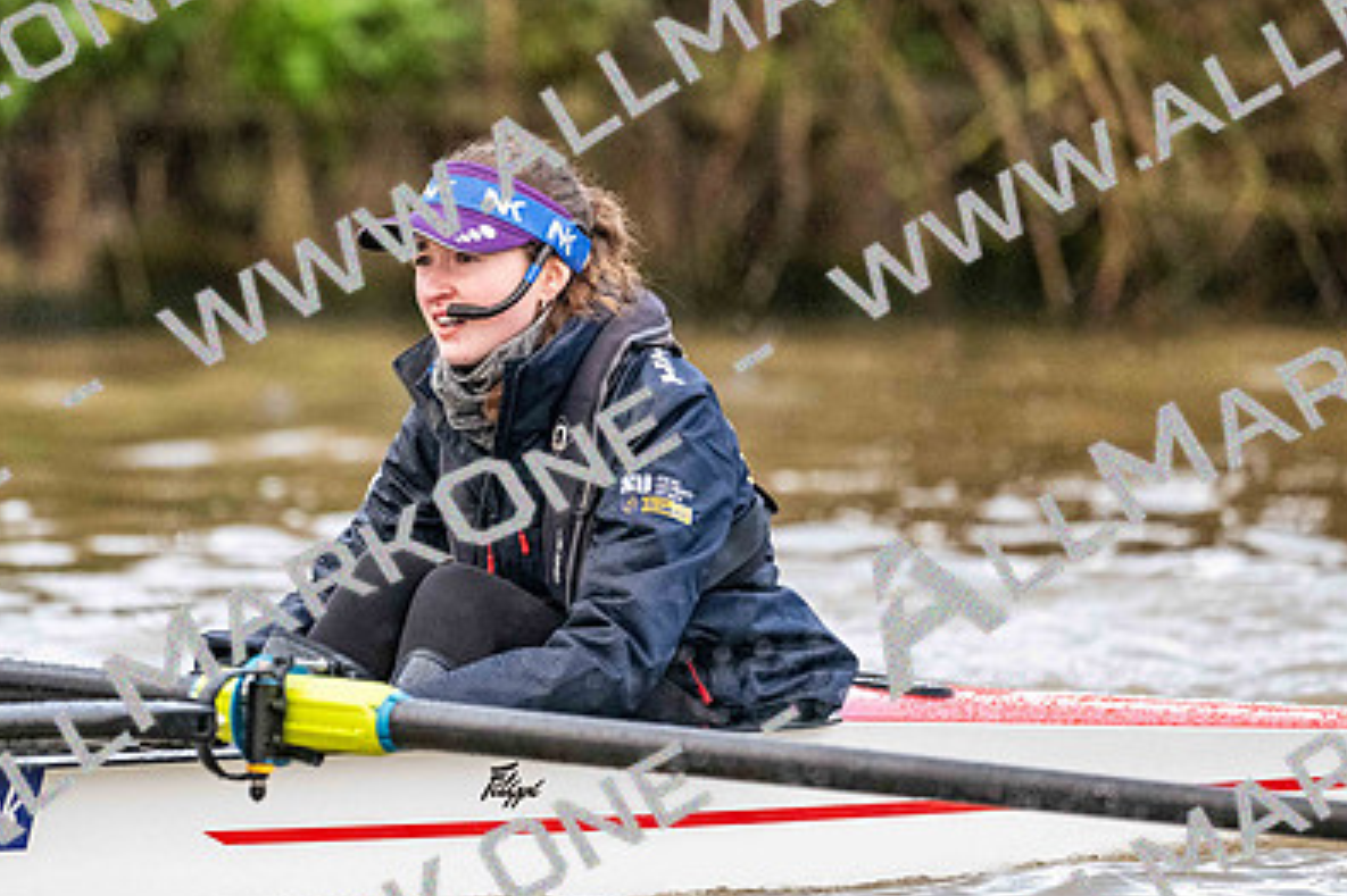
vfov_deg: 2.3
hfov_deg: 3.5
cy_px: 376
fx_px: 21991
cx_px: 580
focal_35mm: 588
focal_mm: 400
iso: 7200
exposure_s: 1/1600
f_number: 4.5
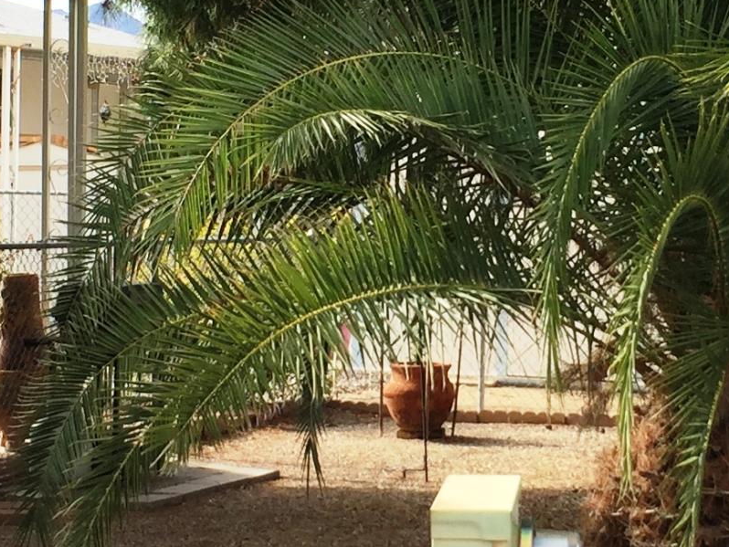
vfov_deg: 13.6
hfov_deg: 18.0
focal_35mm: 109
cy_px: 260
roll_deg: -1.6
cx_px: 460
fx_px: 2296
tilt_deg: -0.1
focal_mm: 4.15
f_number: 2.2
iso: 32
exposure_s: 1/638
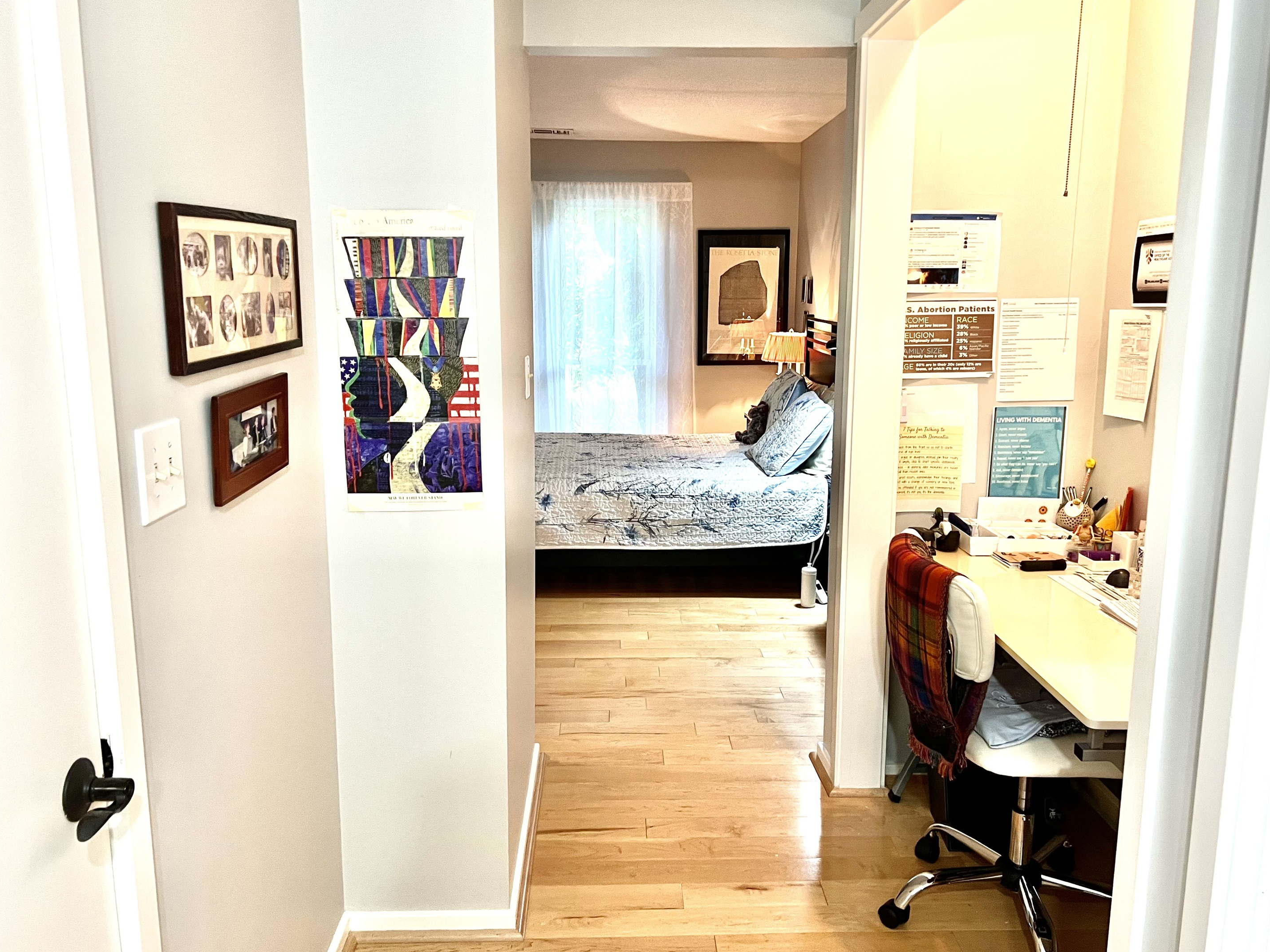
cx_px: 658
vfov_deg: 49.7
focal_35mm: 28
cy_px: 487
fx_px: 1027
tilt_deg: -10.5
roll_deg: -0.1
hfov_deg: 63.4
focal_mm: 5.7
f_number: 1.5
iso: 160
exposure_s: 1/60
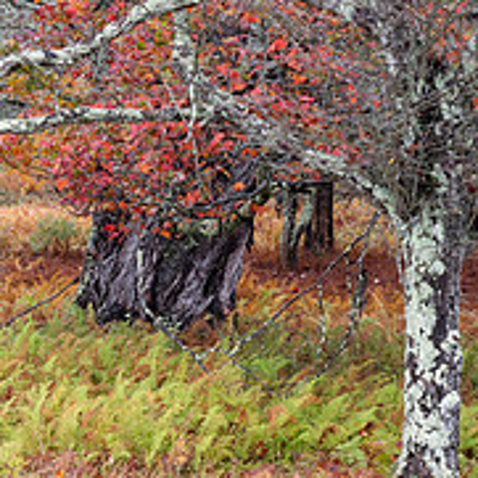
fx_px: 3312
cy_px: 75
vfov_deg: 8.2
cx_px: -32
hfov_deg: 8.2
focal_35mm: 212
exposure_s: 1/25
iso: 400
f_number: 11
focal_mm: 78
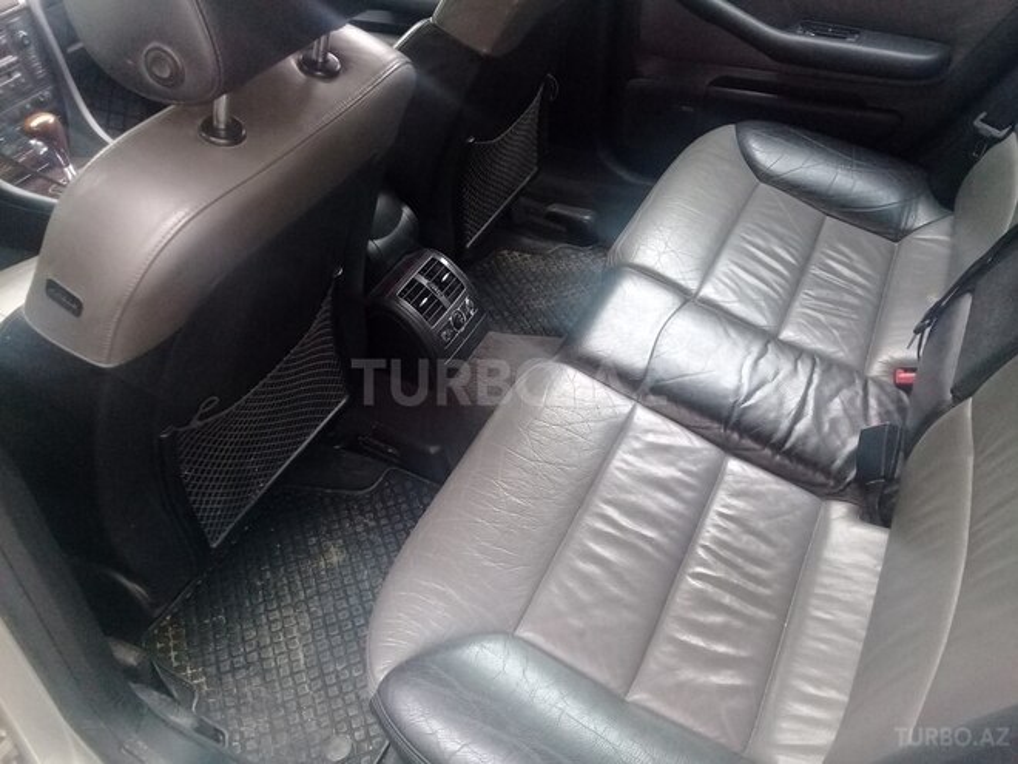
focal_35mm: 31
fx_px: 912
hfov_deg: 58.4
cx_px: 509
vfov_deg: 45.4
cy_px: 382
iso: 125
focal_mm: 3.3
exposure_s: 1/33
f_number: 2.2
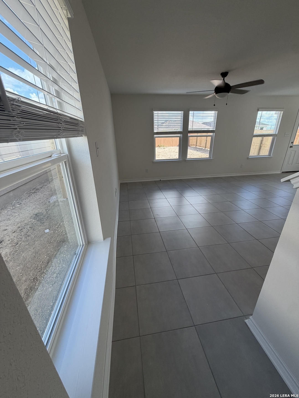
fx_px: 161
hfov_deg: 85.7
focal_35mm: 14
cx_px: 150
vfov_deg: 102.1
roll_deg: +2.1
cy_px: 199
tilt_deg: -22.0
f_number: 2.2
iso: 64
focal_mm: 2.22
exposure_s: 1/121
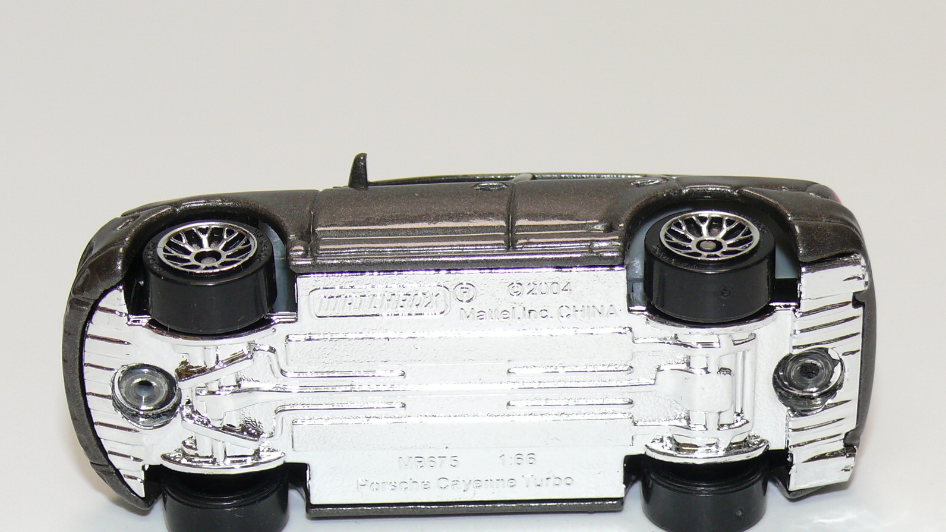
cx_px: 475
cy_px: 323
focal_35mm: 115
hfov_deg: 18.6
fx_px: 2884
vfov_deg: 10.5
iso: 100
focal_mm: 13.7
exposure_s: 1/30
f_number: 4
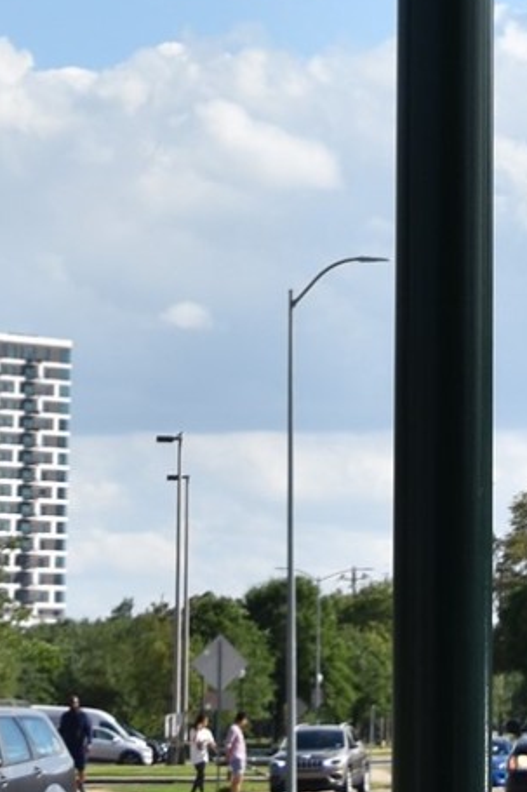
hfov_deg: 6.0
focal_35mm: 228
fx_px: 5010
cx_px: 484
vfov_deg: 8.8
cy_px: -430
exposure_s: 1/500
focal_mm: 32
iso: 140
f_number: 8
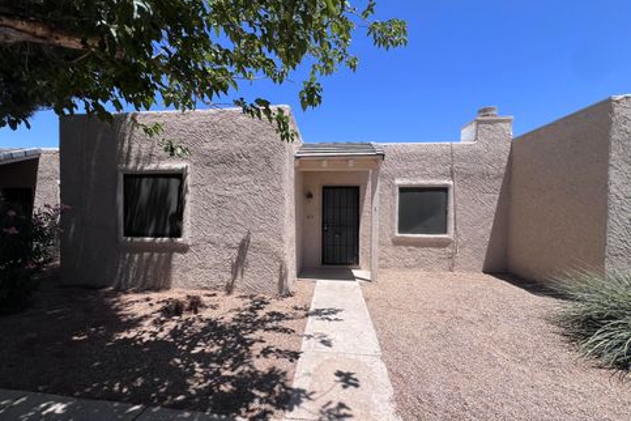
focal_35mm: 14
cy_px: 220
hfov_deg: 104.2
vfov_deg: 81.2
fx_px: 245
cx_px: 307
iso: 32
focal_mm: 1.57
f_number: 1.8
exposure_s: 1/1754
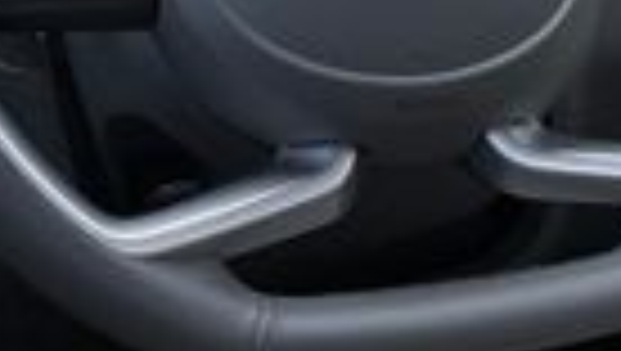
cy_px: 576
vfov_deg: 12.7
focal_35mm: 89
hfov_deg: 20.6
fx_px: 1467
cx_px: 914
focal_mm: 6.76
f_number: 1.78
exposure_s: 1/60
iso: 250
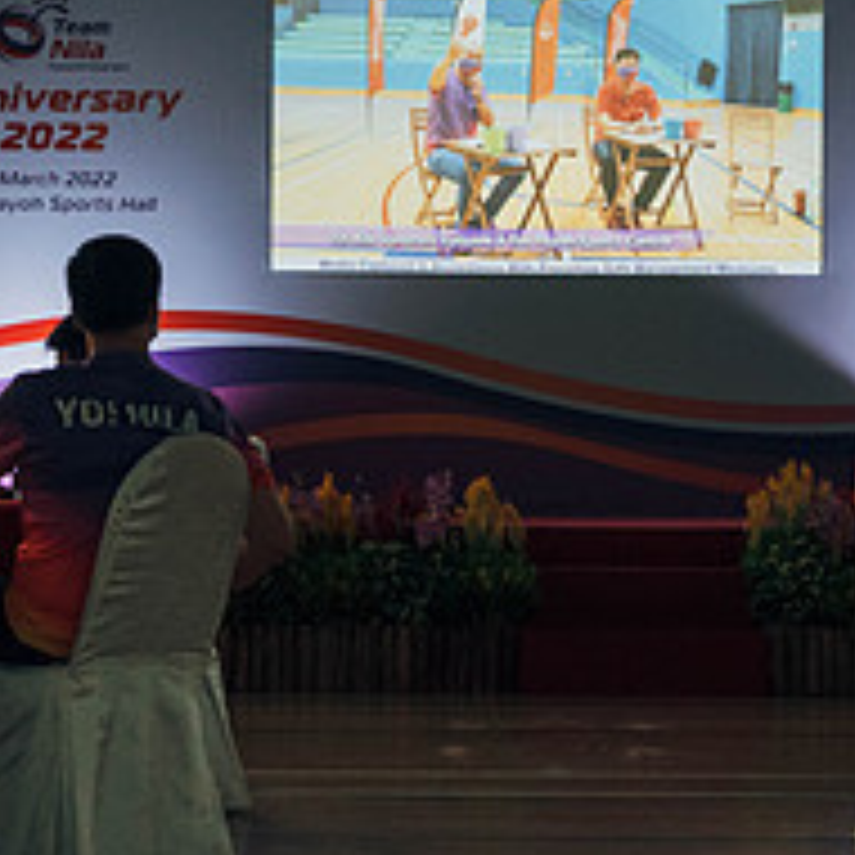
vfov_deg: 17.4
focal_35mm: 100
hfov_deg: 17.4
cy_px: 367
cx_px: 544
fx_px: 2794
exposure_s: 1/40
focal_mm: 18
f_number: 2.8
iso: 1000
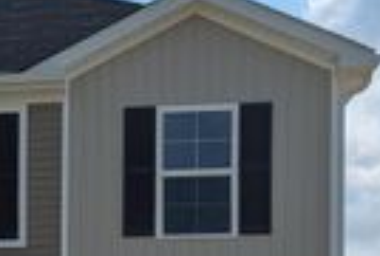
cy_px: 418
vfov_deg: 13.6
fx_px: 984
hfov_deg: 20.6
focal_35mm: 93
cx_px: -65
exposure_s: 1/2463
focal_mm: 6.9
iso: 20
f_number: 1.68
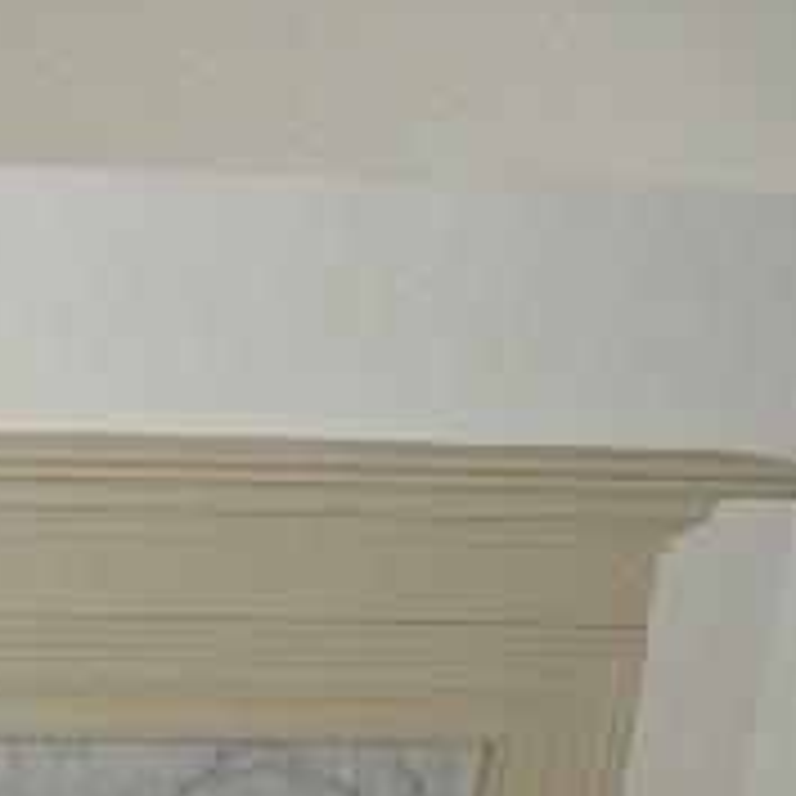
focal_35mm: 80
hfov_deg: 19.4
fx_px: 2081
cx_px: -324
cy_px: 913
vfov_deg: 20.5
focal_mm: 4.5
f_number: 3.4
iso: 200
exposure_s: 1/30
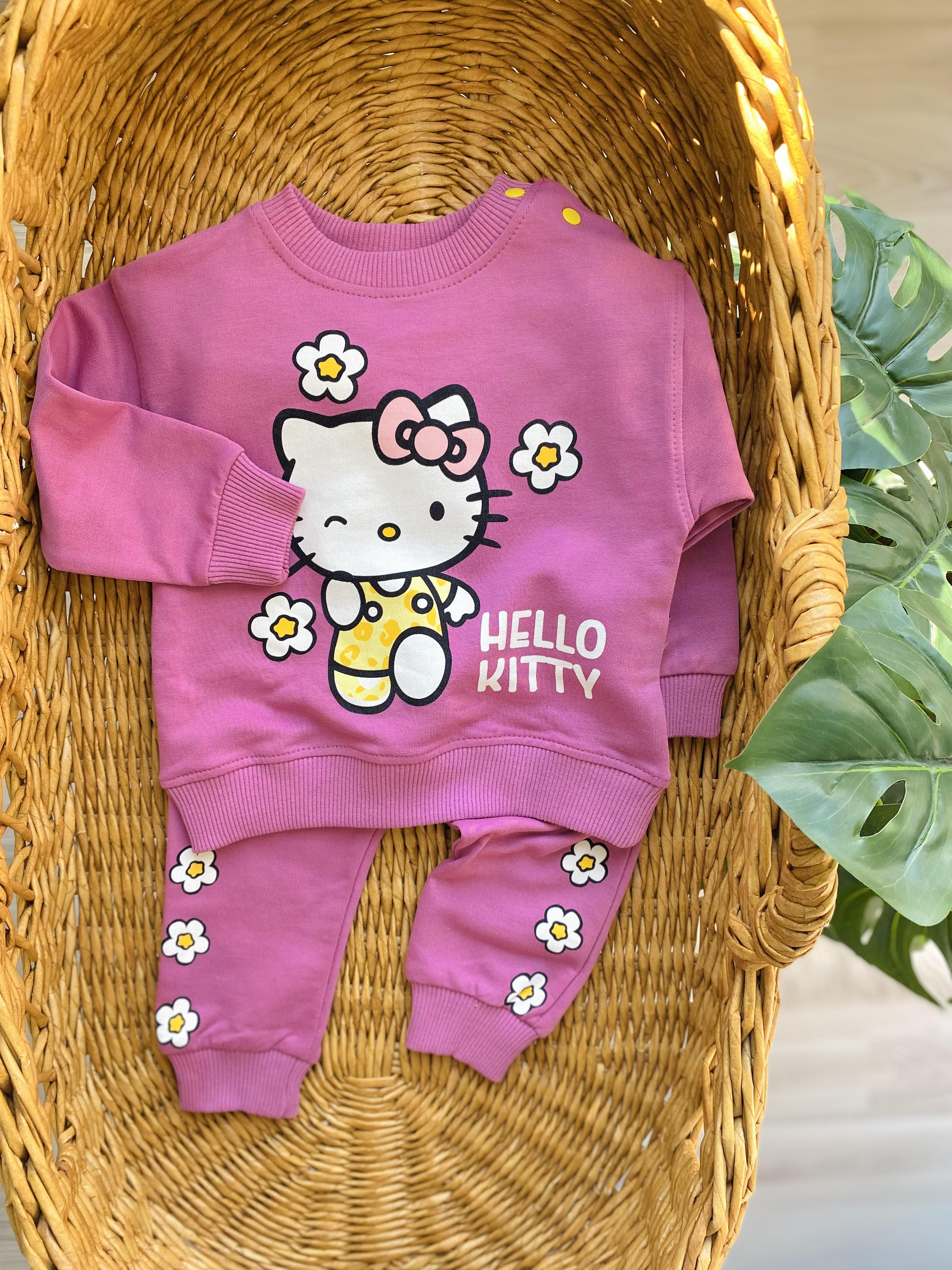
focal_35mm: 26
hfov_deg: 53.1
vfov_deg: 67.3
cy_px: 635
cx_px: 476
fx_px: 953
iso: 50
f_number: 1.8
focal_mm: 4.25
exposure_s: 1/122
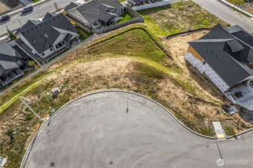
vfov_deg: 57.1
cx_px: 126
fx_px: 154
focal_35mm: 22
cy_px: 84
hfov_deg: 78.6
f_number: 2.8
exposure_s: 1/3200
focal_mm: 8.38
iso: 100
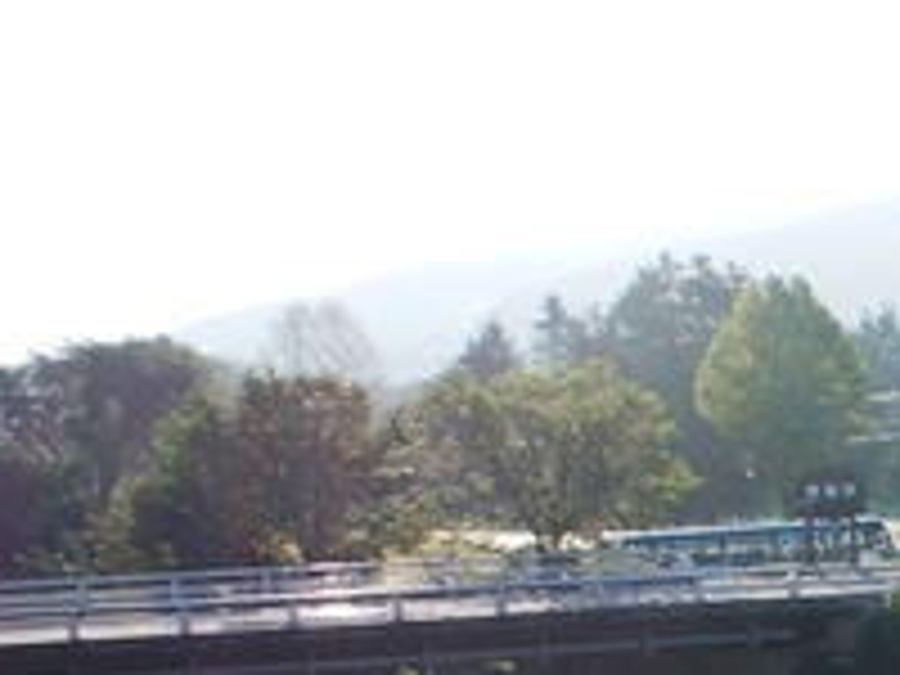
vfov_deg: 13.9
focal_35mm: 104
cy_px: 738
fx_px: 2704
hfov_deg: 16.2
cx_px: 1575
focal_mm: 18
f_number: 8
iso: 200
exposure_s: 1/500
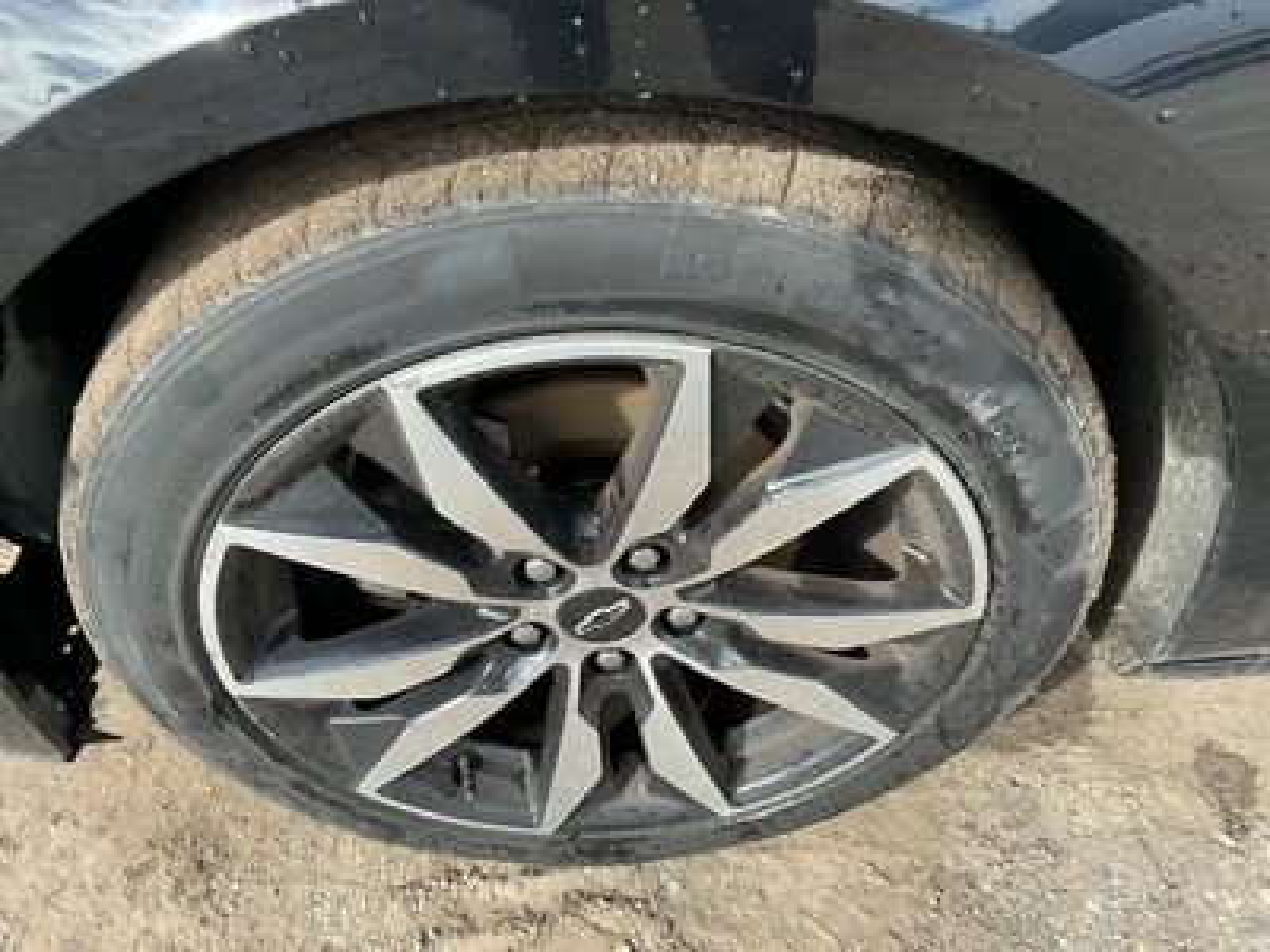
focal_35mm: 28
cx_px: 635
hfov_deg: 63.4
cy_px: 476
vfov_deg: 49.7
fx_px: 1027
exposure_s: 1/289
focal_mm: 3
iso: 25
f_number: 1.8
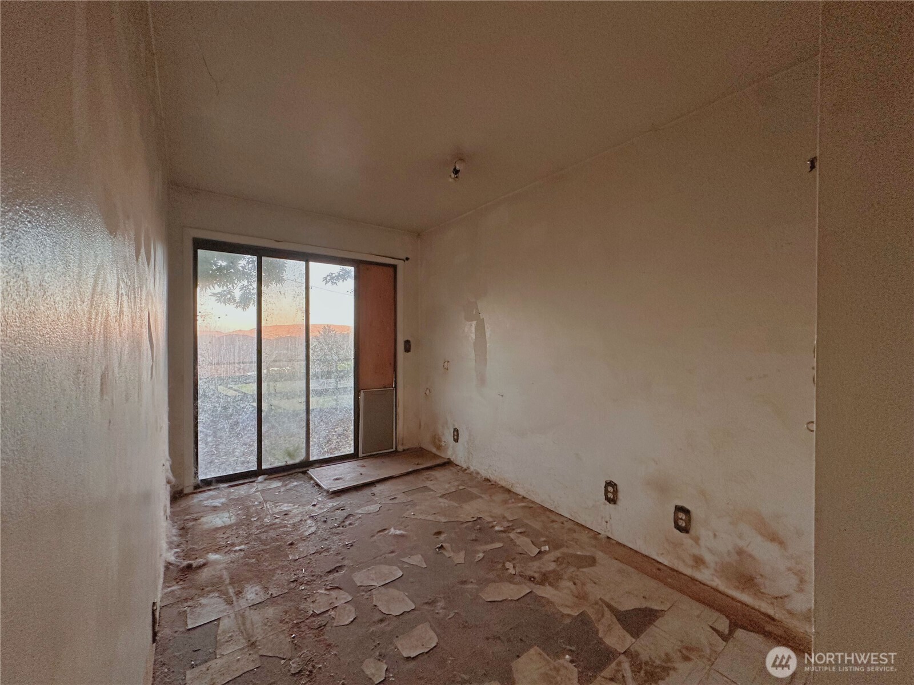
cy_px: 342
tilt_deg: -0.8
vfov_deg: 85.7
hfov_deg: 102.1
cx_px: 457
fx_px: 370
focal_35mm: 14
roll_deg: -0.2
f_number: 2.2
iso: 200
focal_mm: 2.2
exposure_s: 1/99
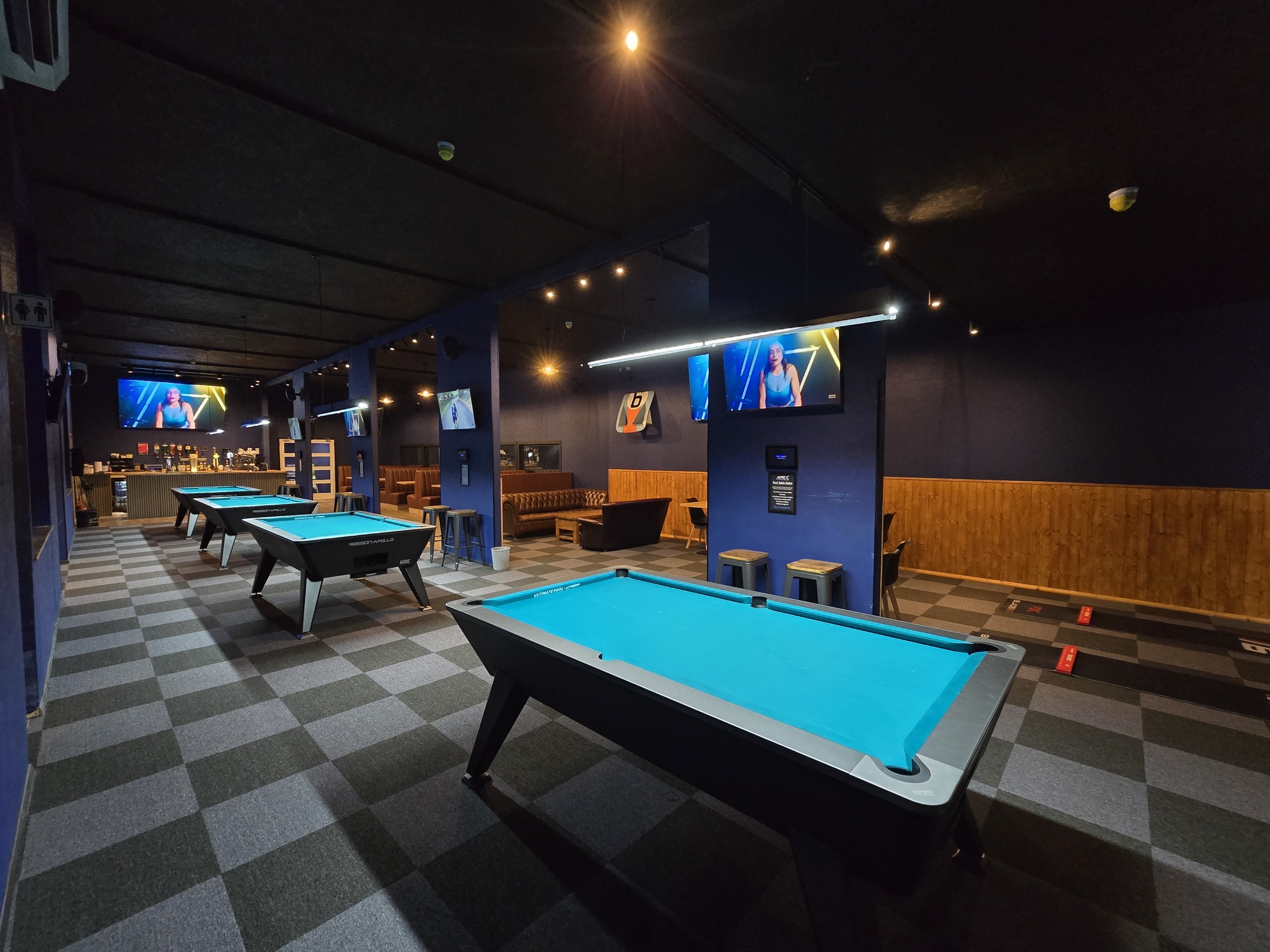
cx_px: 635
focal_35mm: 13
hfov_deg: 106.2
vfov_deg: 89.9
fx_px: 477
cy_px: 476
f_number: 2.2
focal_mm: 2.2
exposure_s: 1/50
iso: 500
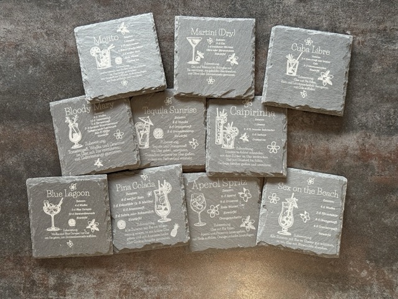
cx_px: 199
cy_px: 150
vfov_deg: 30.3
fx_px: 552
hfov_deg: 39.7
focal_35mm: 48
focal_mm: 6.76
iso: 200
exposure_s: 1/60
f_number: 1.78
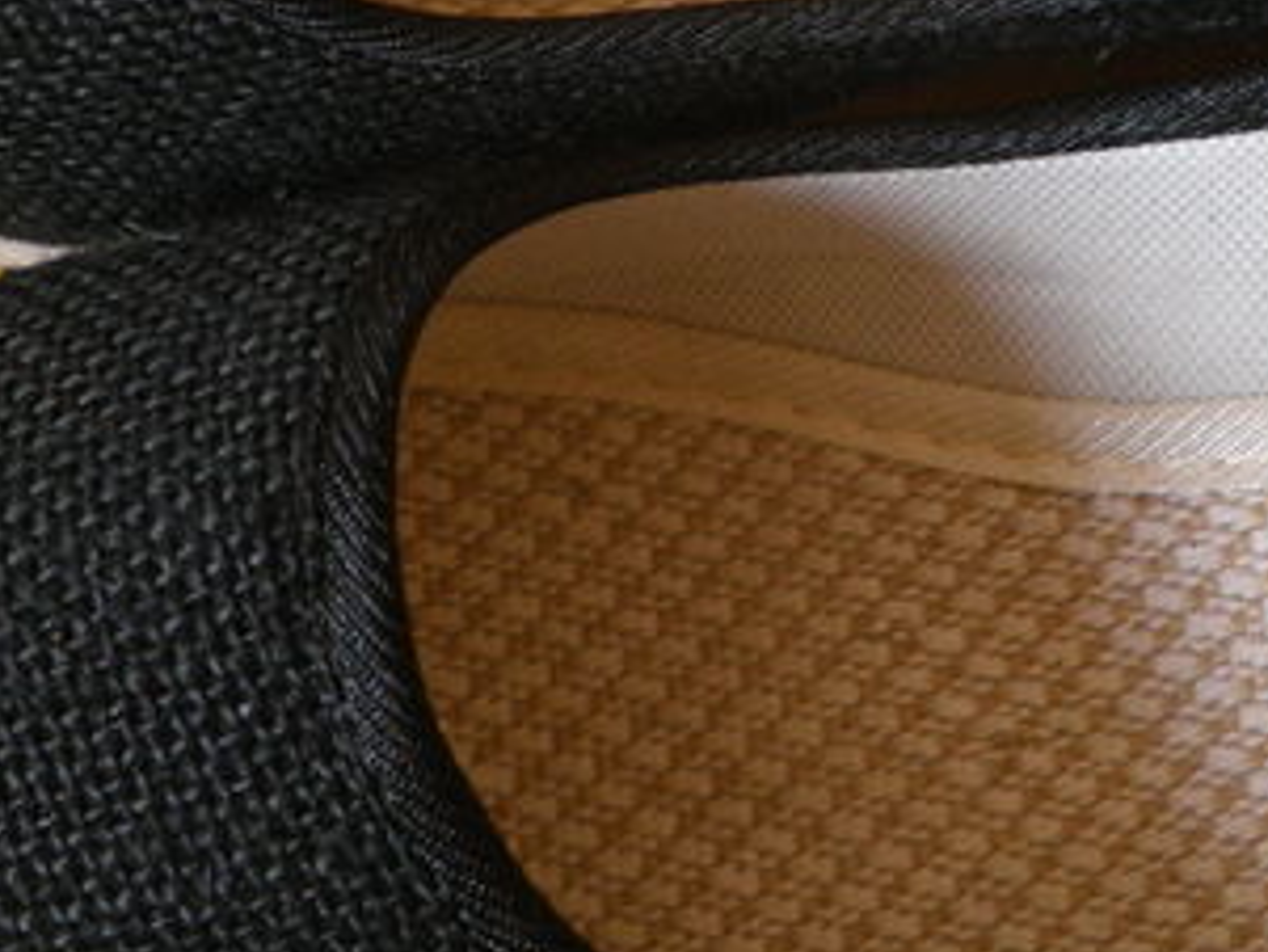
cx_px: 1011
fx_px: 3408
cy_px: 88
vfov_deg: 15.7
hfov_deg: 20.8
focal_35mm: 93
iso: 64
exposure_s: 1/60
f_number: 2.6
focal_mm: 4.9
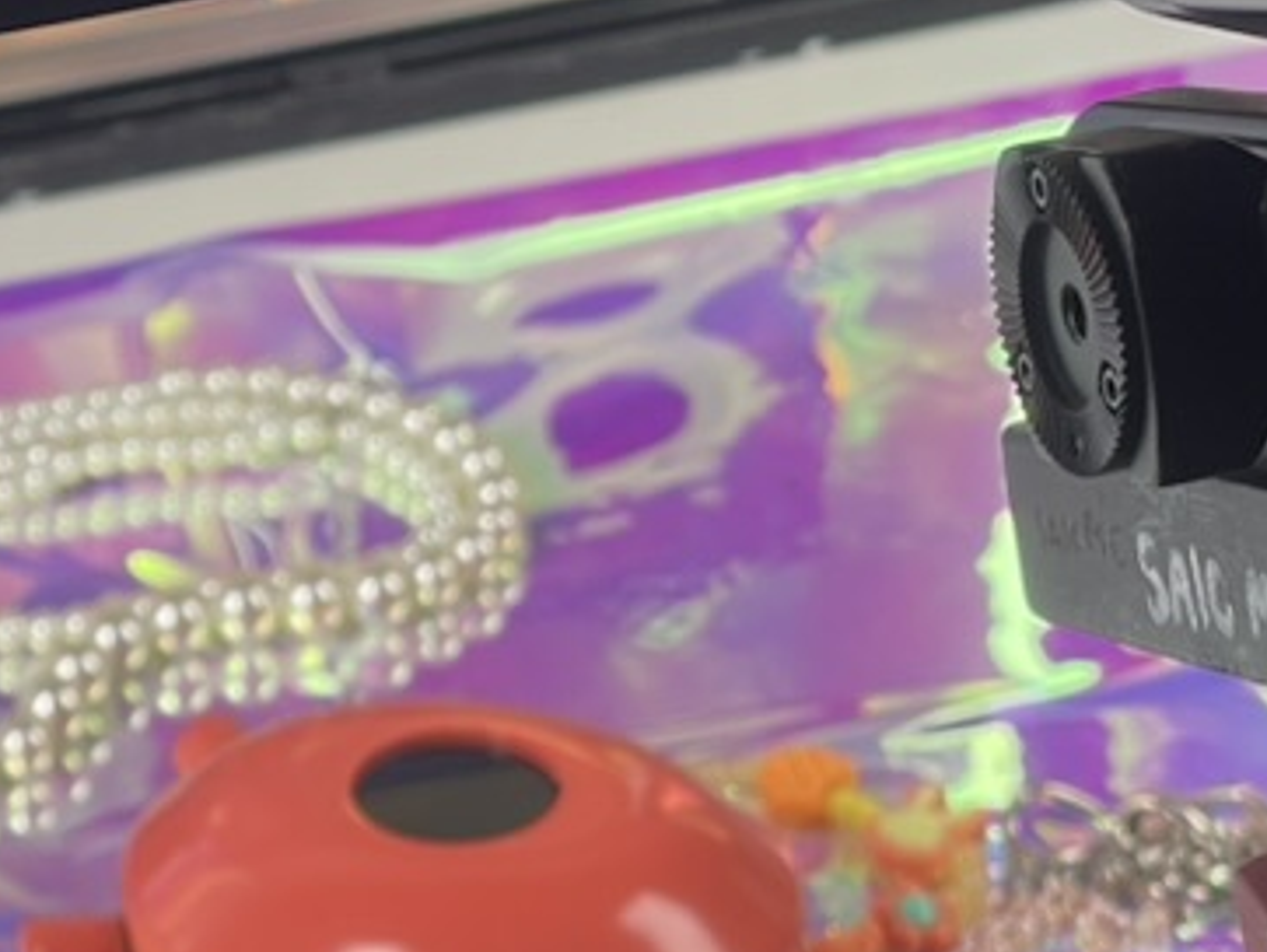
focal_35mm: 181
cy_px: 102
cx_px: 290
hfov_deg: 10.9
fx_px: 6629
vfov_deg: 8.2
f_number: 2.2
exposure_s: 1/120
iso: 50
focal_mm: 7.5
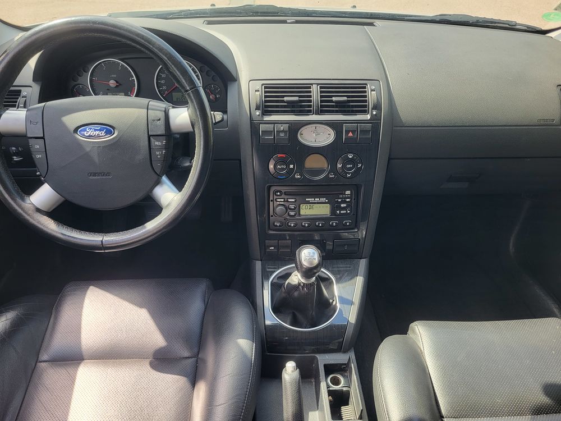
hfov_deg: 67.3
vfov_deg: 53.1
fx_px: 421
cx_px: 280
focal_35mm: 26
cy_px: 210
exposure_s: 1/205
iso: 40
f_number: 1.8
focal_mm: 5.4
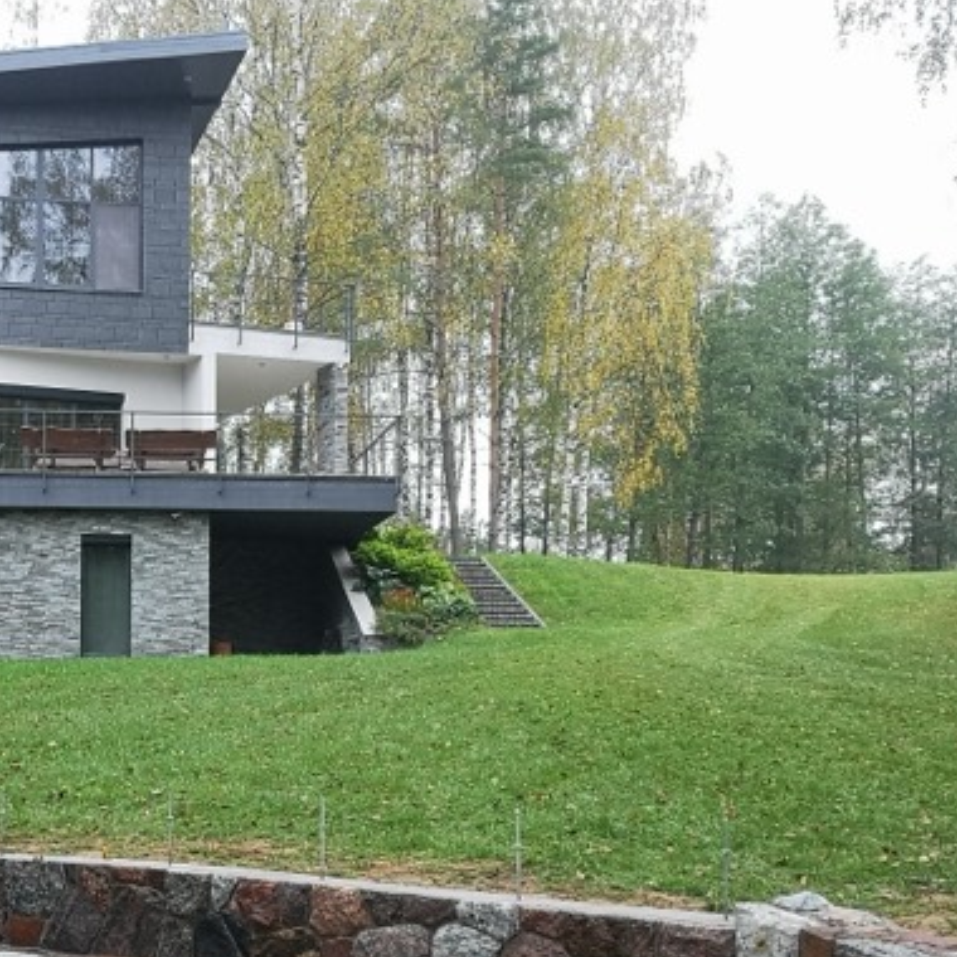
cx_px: 101
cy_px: 660
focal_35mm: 54
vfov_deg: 31.3
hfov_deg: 30.3
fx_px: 1689
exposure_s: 1/100
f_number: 1.8
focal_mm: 5.58
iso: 64
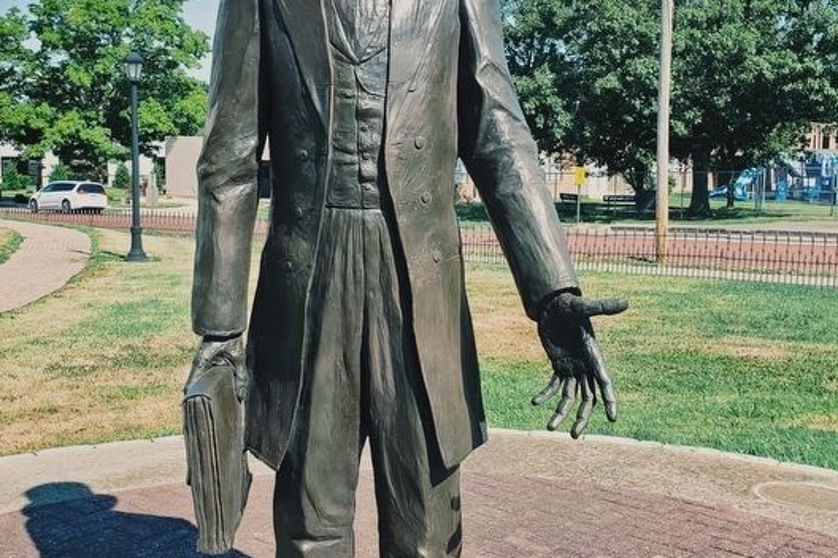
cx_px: 384
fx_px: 954
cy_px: 214
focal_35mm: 41
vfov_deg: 32.5
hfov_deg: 47.4
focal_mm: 4.3
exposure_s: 1/588
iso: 50
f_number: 2.4
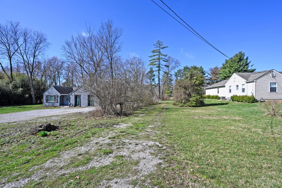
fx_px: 121
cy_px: 94
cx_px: 141
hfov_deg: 98.5
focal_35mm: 16
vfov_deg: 75.5
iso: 100
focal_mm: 15.5
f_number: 6.3
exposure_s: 1/320
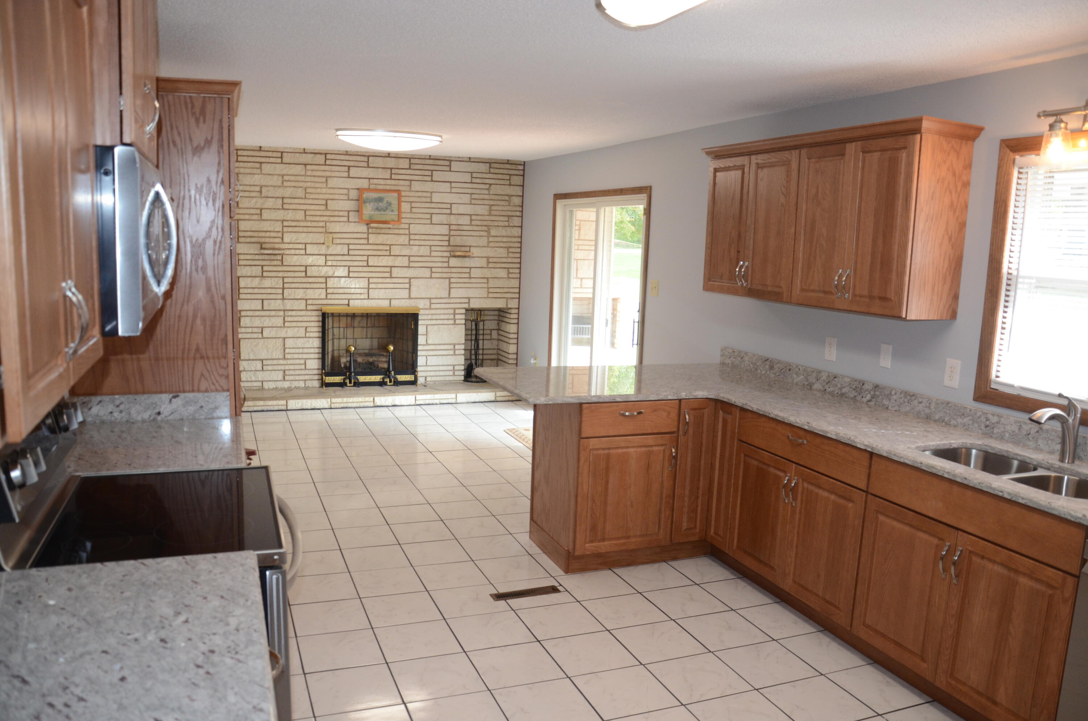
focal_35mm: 27
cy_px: 360
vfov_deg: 47.7
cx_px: 544
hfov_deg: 67.5
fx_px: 814
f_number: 4
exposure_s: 1/160
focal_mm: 18
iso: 800
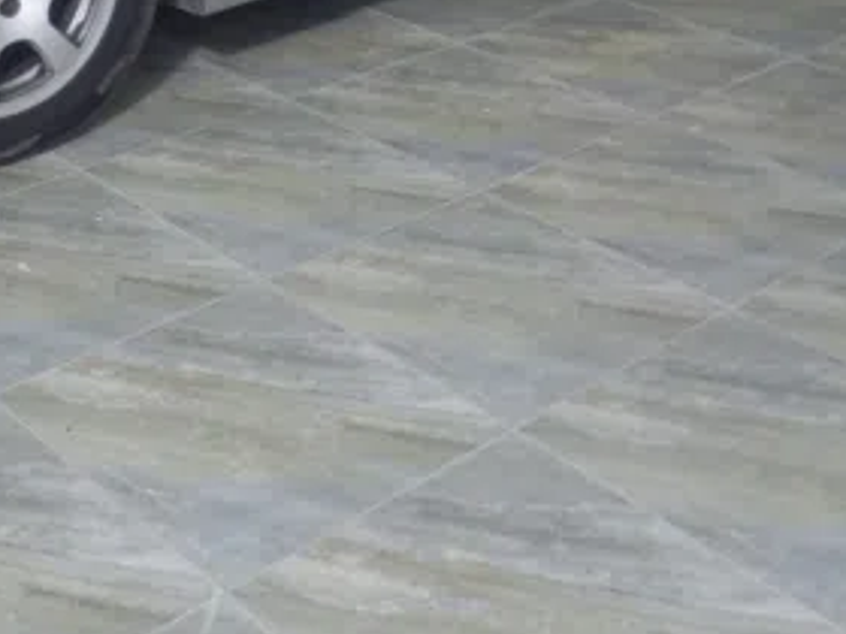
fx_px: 1564
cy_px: -42
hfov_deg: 29.8
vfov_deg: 21.8
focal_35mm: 64
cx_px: 224
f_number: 1.8
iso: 1239
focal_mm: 4.27
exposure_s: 1/25
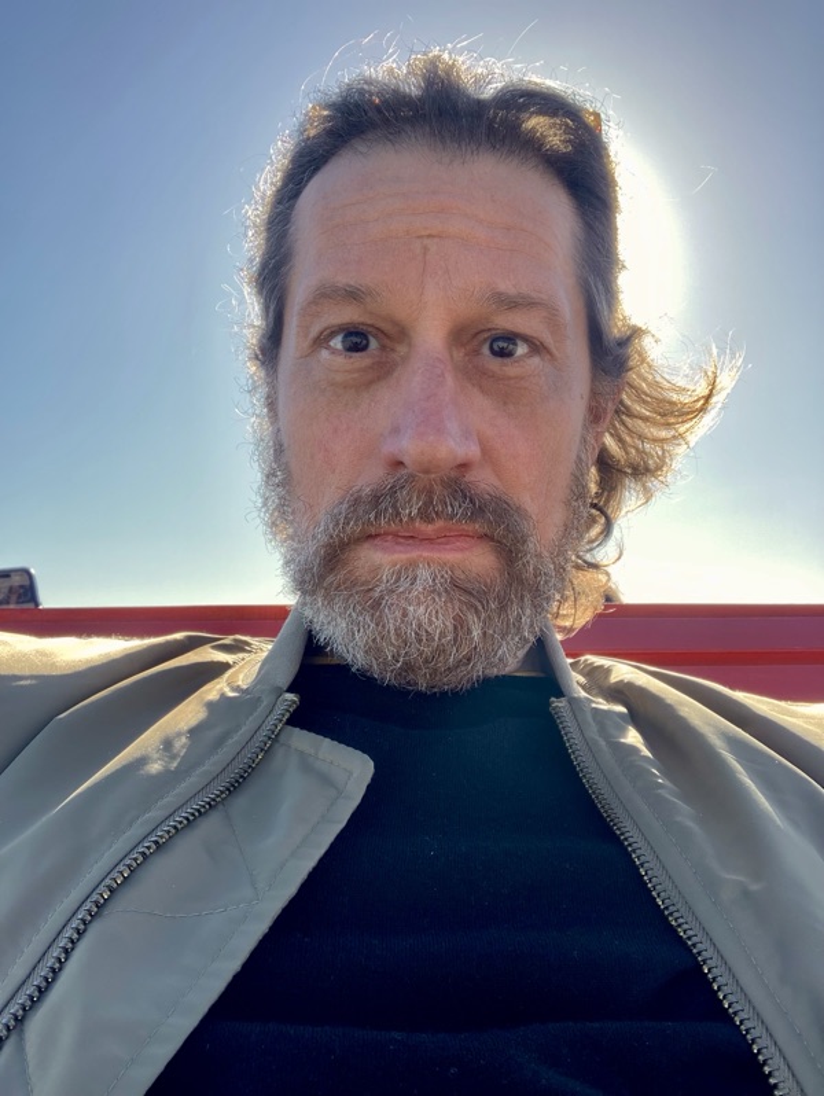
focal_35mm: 32
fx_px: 1014
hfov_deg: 44.2
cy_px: 548
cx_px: 412
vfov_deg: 56.8
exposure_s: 1/316
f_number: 2.2
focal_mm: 2.87
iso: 20
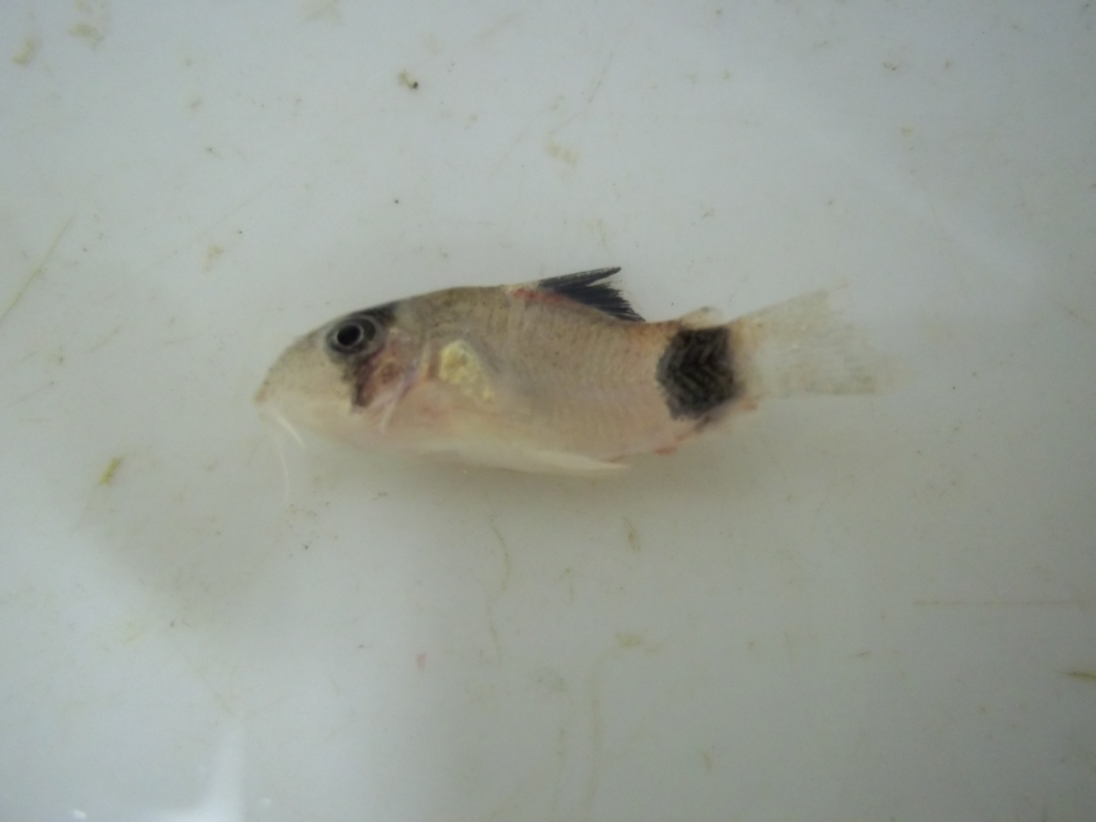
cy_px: 411
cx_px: 548
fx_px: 1140
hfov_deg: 51.4
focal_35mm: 36
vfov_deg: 39.7
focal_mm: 6.5
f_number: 3.1
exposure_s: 1/8
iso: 283
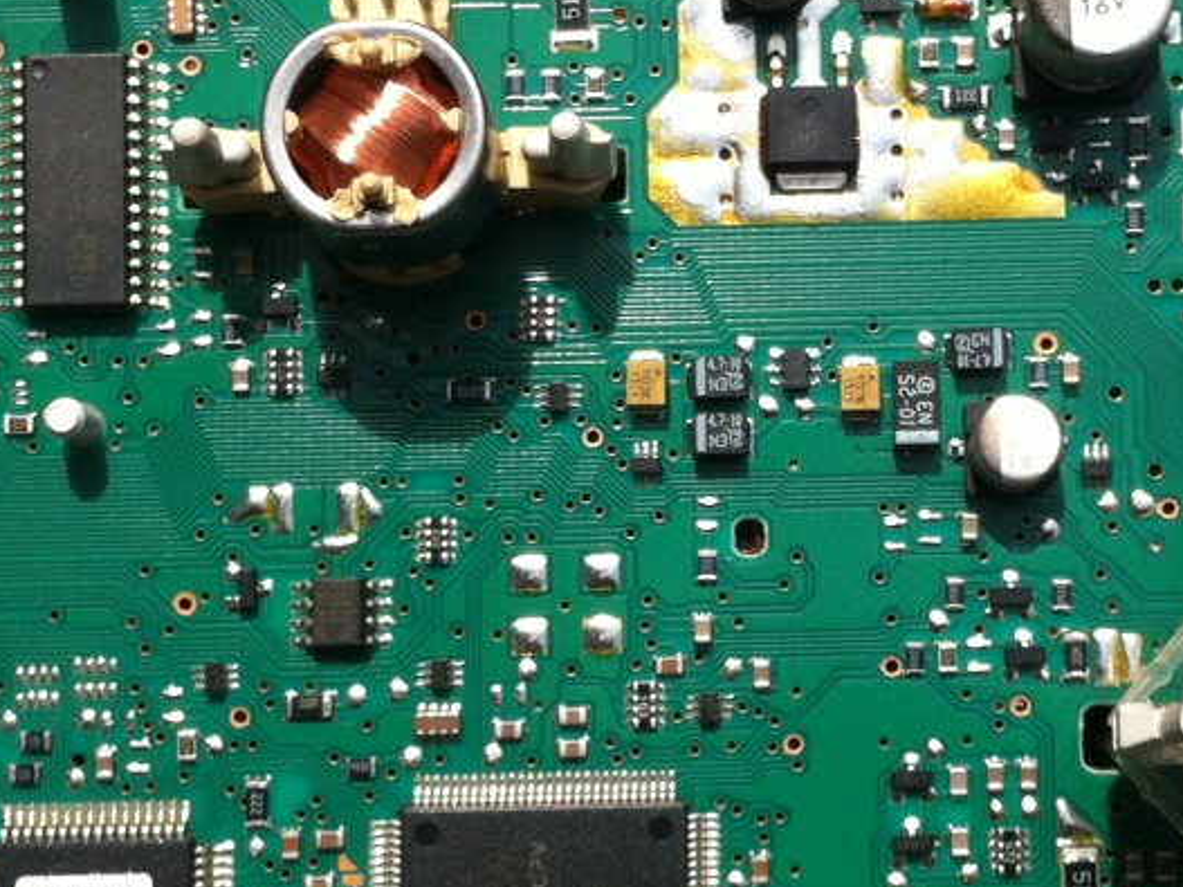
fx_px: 2938
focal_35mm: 86
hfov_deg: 22.7
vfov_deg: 17.1
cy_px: 570
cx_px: 752
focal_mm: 3.85
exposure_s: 1/838
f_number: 2.8
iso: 80
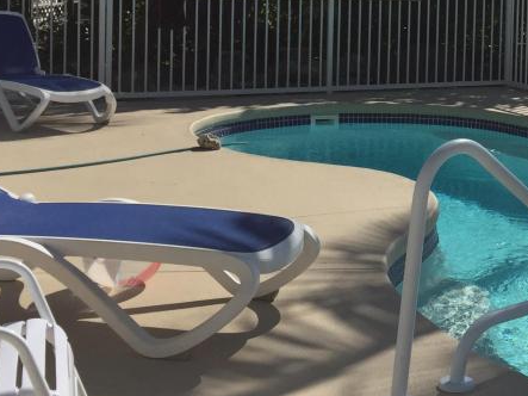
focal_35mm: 67
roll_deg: -3.5
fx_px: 1022
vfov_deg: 21.3
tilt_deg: -3.0
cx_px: 555
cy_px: 14
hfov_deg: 27.0
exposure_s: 1/5650
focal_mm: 4.15
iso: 32
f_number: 2.2
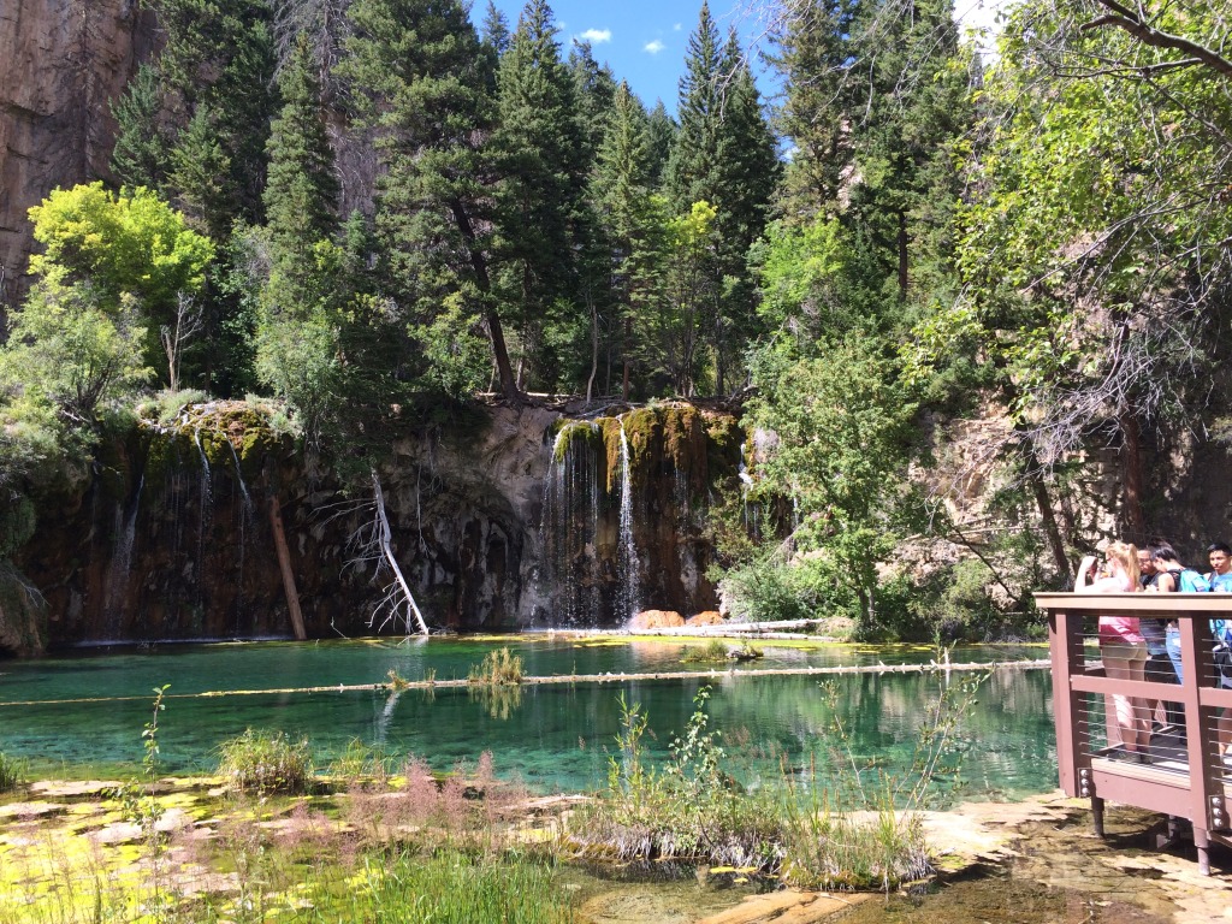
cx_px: 616
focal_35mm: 29
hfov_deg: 61.7
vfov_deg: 48.2
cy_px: 462
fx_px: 1032
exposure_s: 1/578
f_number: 2.2
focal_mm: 4.15
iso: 32
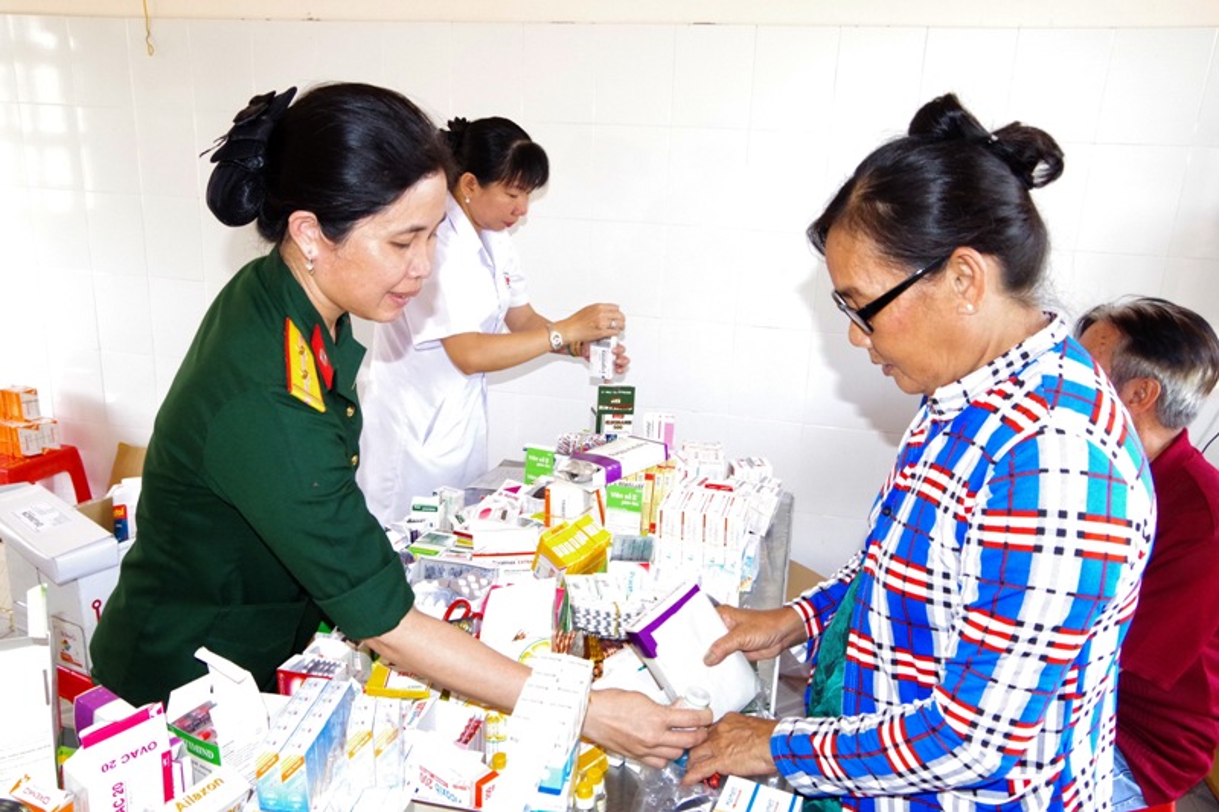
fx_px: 914
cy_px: 406
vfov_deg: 47.9
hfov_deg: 67.4
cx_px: 610
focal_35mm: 27
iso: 3200
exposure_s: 1/100
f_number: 8
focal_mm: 18
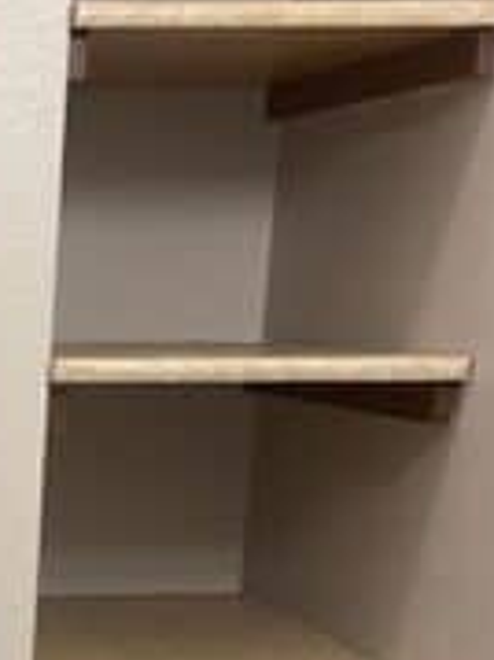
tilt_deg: -14.4
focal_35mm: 93
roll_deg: -0.4
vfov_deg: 19.9
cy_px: 782
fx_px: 1772
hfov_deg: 14.3
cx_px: -347
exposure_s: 1/60
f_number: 1.6
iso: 80
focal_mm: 4.2
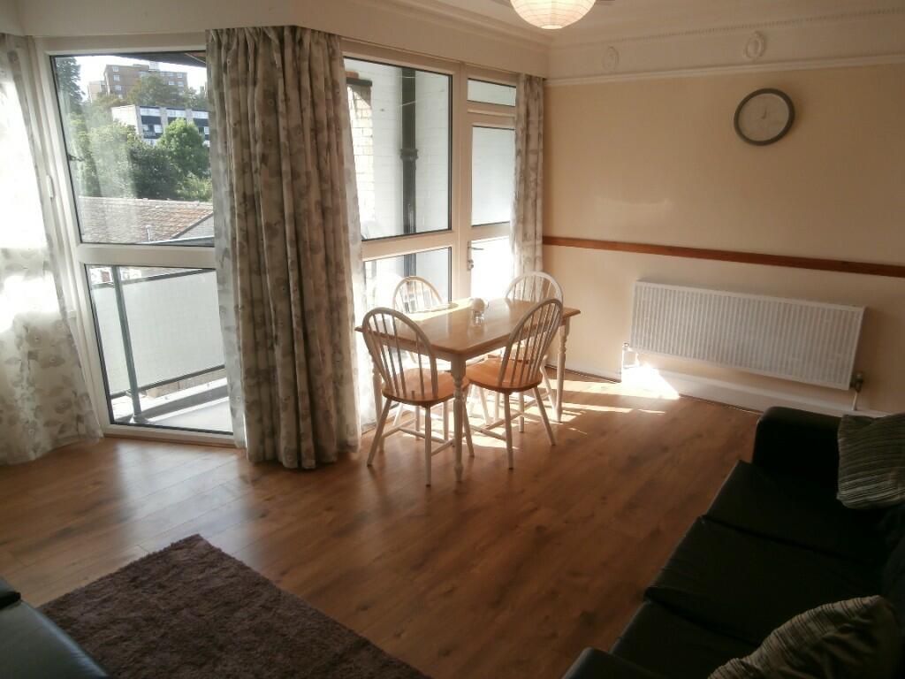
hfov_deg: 71.6
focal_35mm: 24
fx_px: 627
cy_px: 340
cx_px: 452
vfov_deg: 56.8
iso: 100
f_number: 3
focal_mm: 4.2
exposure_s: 1/160
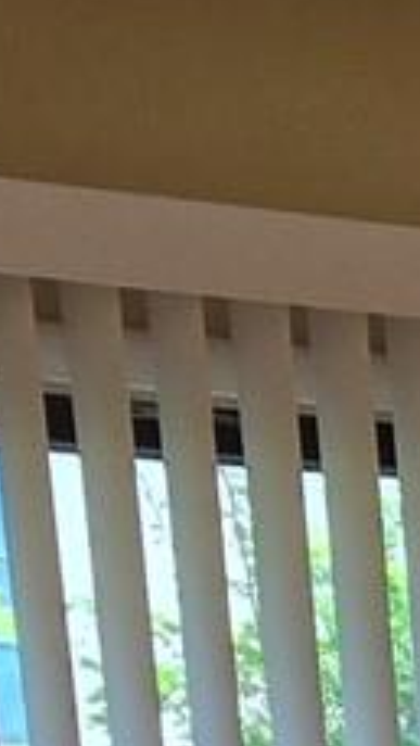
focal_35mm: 99
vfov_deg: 17.4
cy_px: 1355
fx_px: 1958
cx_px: 1306
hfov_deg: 9.4
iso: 100
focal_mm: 2.2
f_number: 2.2
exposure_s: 1/60
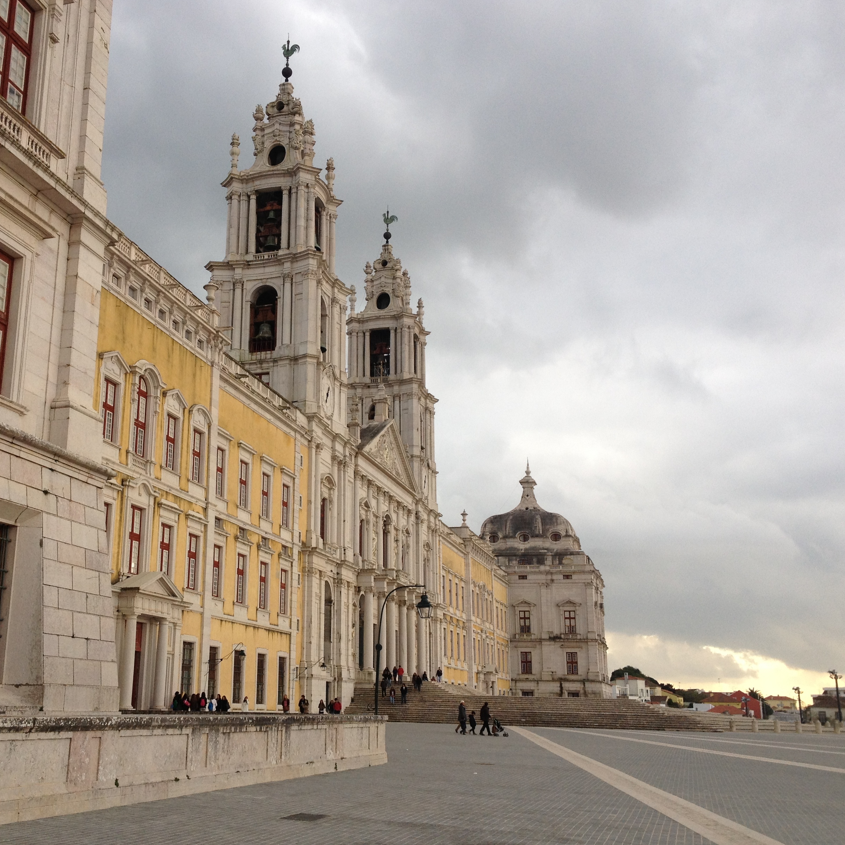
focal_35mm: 42
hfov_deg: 39.7
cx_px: 311
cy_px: 417
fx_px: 1160
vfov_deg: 40.0
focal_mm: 4.28
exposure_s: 1/169
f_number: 2.4
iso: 64
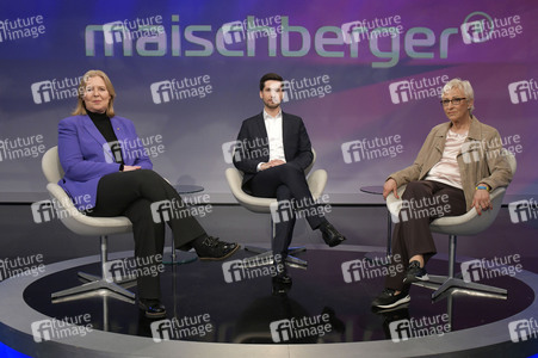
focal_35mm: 28
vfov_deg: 46.3
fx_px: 418
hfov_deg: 65.5
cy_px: 179
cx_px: 269
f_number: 6.3
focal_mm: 28
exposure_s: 1/200
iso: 2500
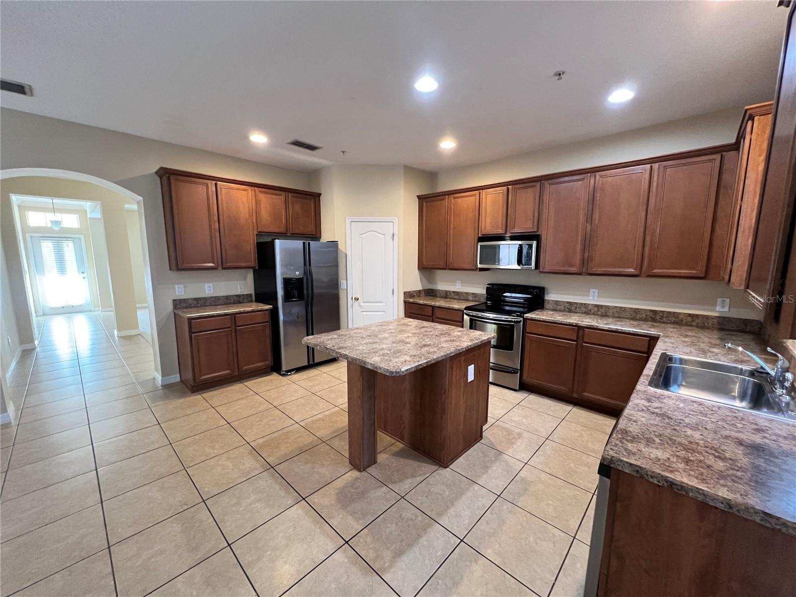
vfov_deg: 89.9
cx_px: 398
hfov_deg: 106.2
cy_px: 298
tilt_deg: -7.7
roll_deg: +0.4
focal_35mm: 13
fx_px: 299
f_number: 1.8
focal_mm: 1.57
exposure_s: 1/60
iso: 500
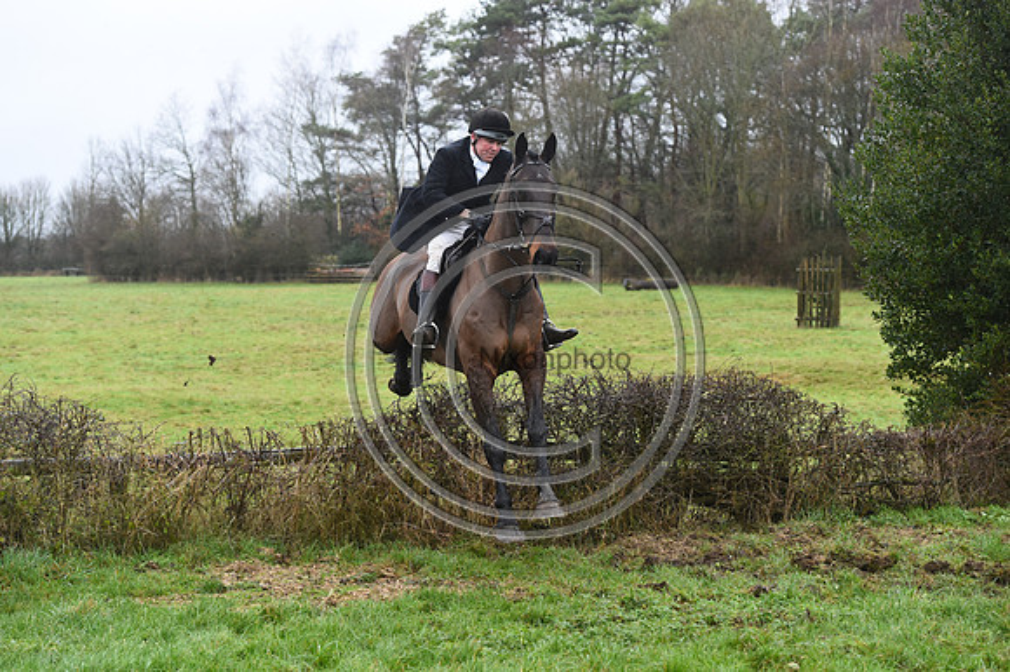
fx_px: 2383
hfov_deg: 23.9
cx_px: 505
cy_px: 336
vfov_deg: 16.1
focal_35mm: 85
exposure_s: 1/1250
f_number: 4.5
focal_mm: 85
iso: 2500
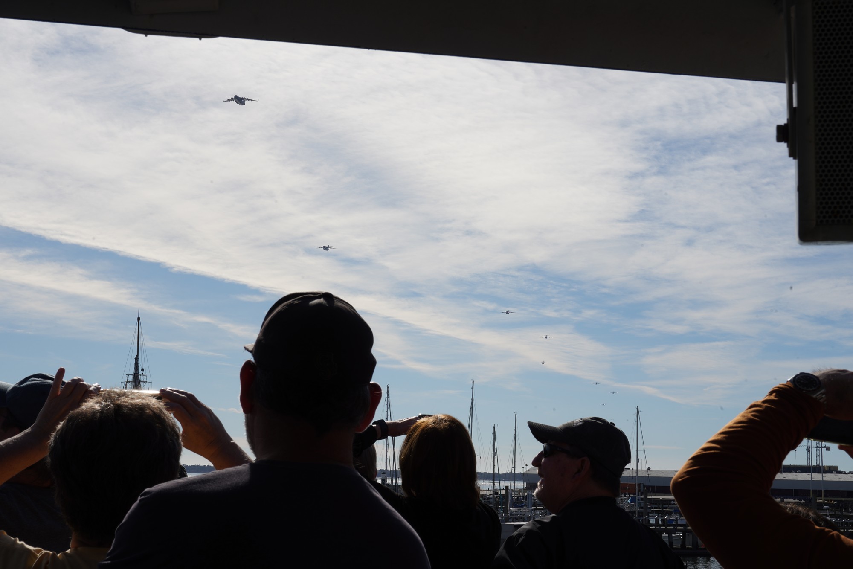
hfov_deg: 33.4
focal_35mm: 60
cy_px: 284
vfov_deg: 22.6
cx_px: 426
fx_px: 1422
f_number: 25
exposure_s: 1/100
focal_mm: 60
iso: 100
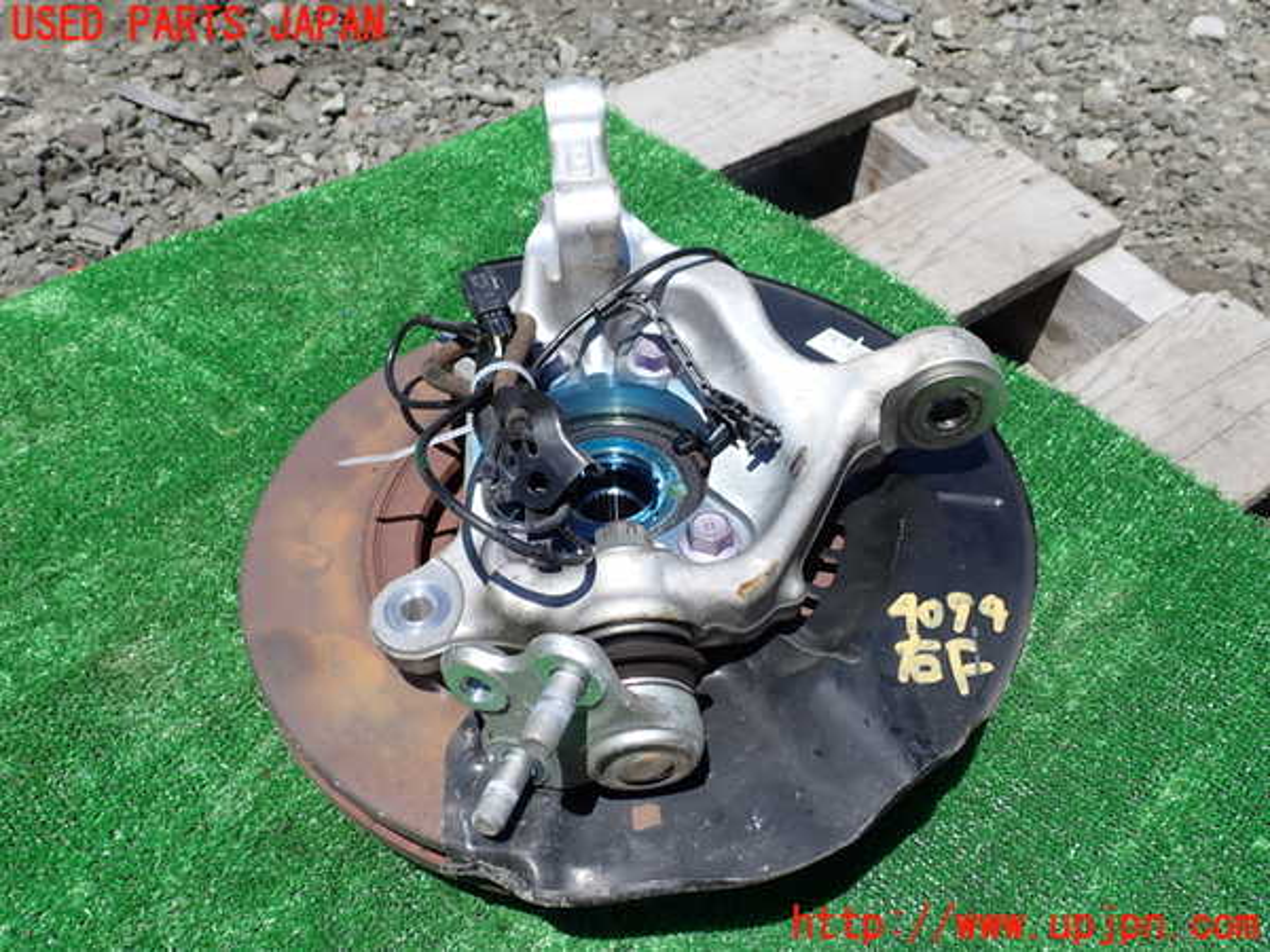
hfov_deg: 60.0
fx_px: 1101
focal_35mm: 30
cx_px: 635
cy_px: 476
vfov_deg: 46.8
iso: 100
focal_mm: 5.4
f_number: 9
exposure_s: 1/160
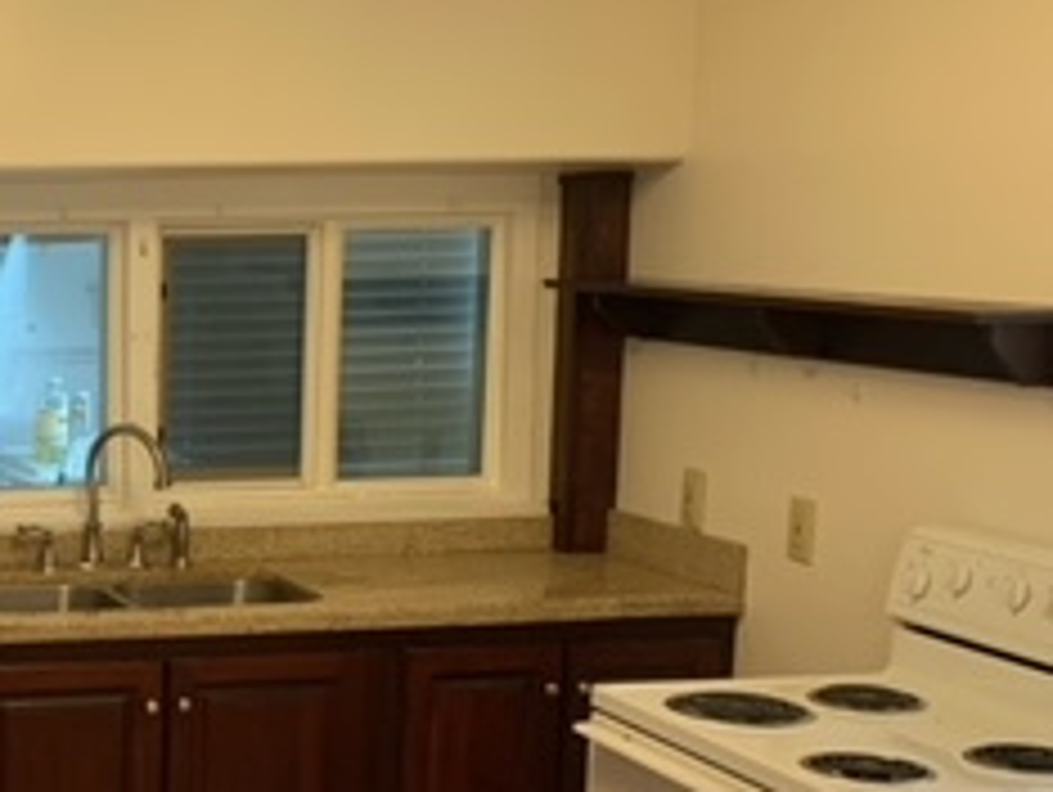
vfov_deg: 20.6
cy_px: 616
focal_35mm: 71
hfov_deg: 25.2
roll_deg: +0.8
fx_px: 2162
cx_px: -144
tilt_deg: -11.3
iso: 200
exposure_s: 1/60
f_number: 1.8
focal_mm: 4.25
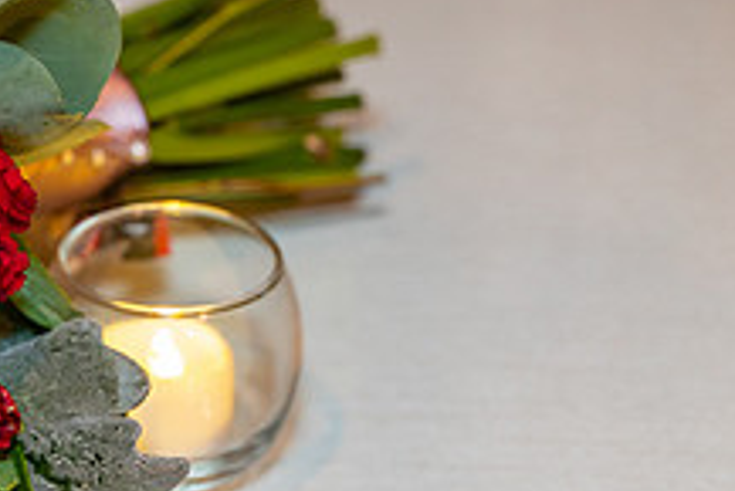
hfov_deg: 11.7
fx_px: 3514
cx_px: -166
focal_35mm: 172
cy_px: 321
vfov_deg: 8.0
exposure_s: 1/20
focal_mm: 55
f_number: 2.8
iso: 640
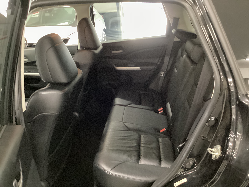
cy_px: 94
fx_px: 223
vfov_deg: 45.4
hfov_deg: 58.4
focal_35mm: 31
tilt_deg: -23.7
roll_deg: +4.3
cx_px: 124
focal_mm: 3.3
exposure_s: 1/17
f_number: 2.4
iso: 640
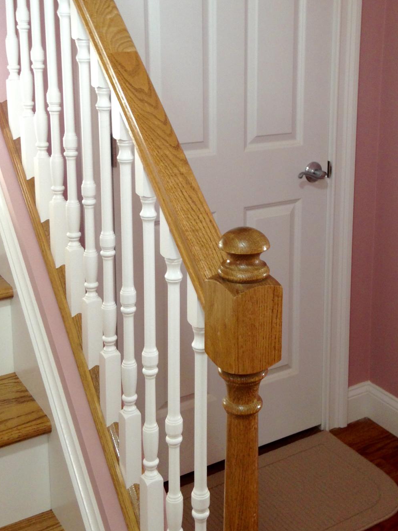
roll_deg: -0.6
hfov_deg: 29.0
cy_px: 175
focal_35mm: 50
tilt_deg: -12.3
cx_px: 249
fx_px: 767
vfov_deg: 37.8
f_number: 2.4
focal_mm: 4.12
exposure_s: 1/20
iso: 80
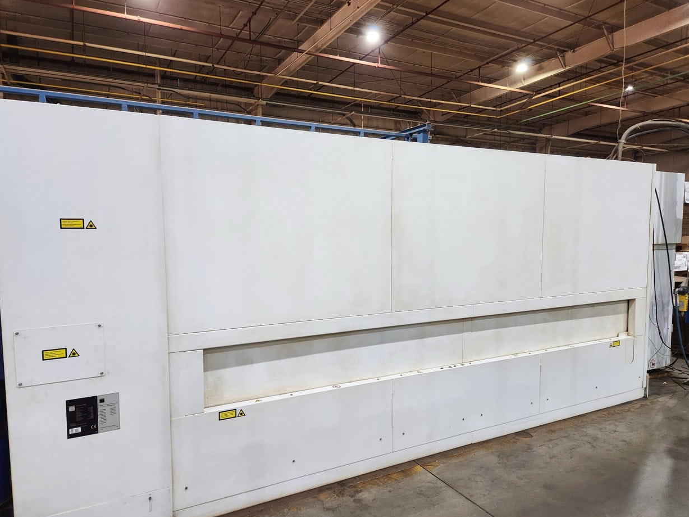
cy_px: 260
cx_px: 341
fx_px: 478
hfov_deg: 71.6
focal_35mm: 24
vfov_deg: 56.8
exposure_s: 1/120
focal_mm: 5.4
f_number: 1.8
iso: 250
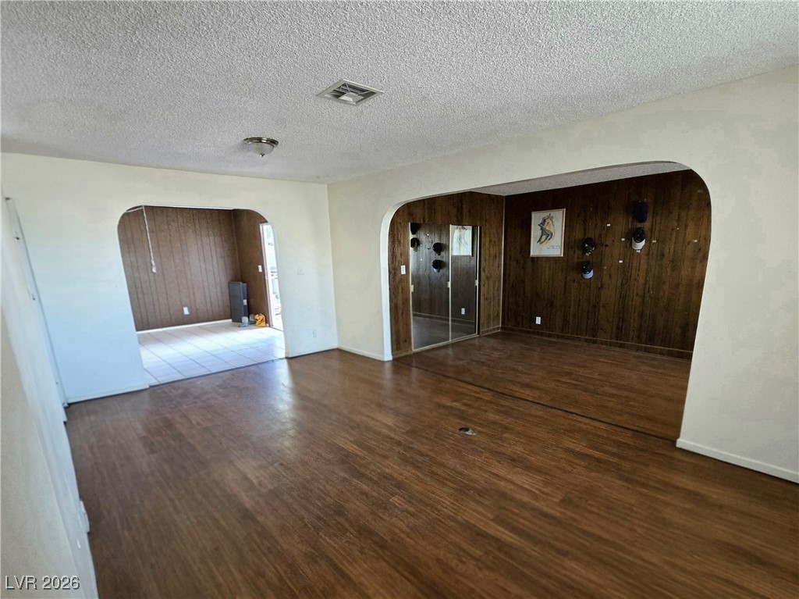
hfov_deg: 106.2
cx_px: 400
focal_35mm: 13
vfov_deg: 89.9
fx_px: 300
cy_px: 300
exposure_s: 1/60.2
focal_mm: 2.2
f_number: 2.2
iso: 800
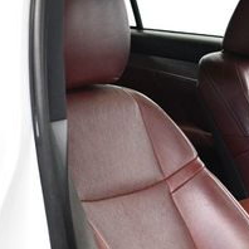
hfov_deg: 15.8
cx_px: 274
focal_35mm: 107
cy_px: 216
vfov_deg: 16.1
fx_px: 871
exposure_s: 1/125
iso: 3200
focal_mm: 26
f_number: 4
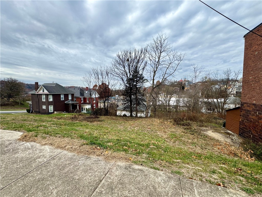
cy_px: 98
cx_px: 131
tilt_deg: -4.1
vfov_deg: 85.7
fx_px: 106
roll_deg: -0.9
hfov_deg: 102.1
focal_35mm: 14
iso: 50
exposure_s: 1/932
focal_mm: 2.22
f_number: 2.2
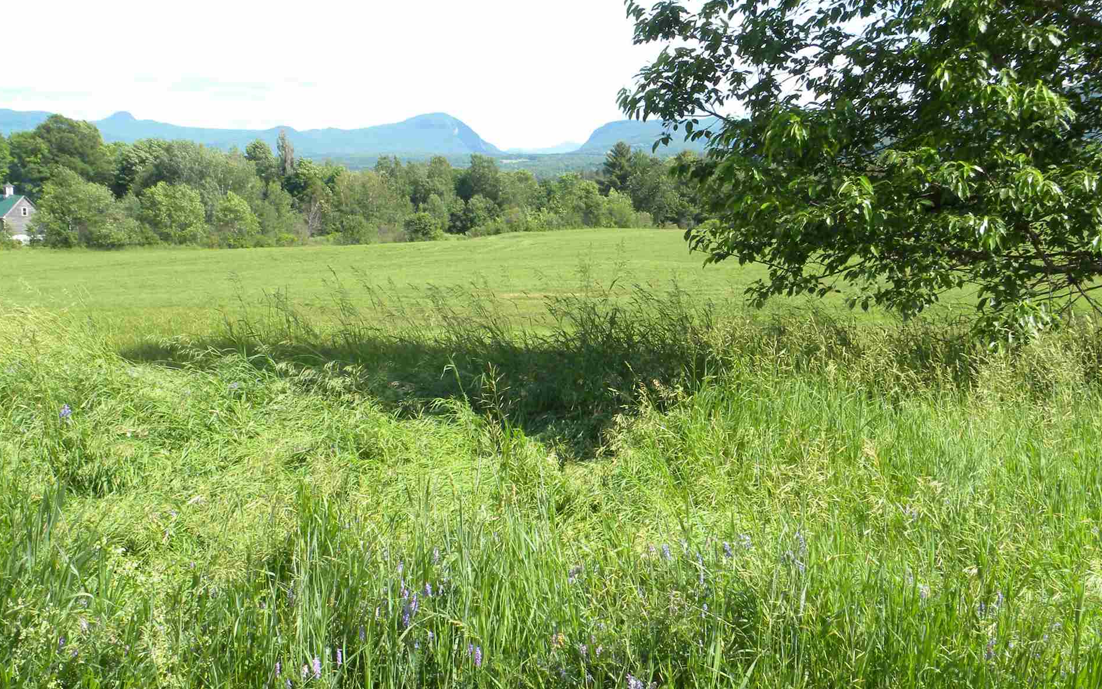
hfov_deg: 34.0
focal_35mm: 60
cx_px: 528
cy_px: 382
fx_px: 1802
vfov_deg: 21.6
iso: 64
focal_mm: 9.2
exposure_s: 1/60
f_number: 8
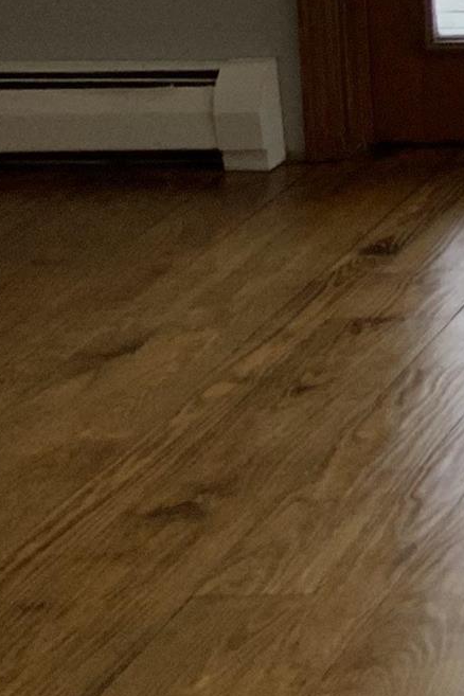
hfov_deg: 7.9
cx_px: 1560
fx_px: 2726
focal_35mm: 141
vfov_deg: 13.8
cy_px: -299
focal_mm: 3
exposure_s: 1/120
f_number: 1.8
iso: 32
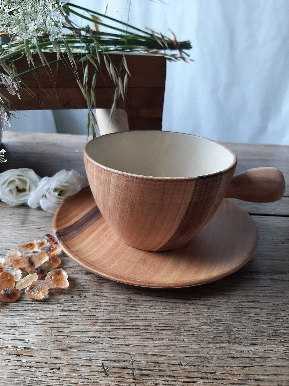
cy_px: 193
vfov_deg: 67.3
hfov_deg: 53.1
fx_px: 289
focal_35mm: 26
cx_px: 144
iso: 64
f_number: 1.7
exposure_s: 1/100
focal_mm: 3.93
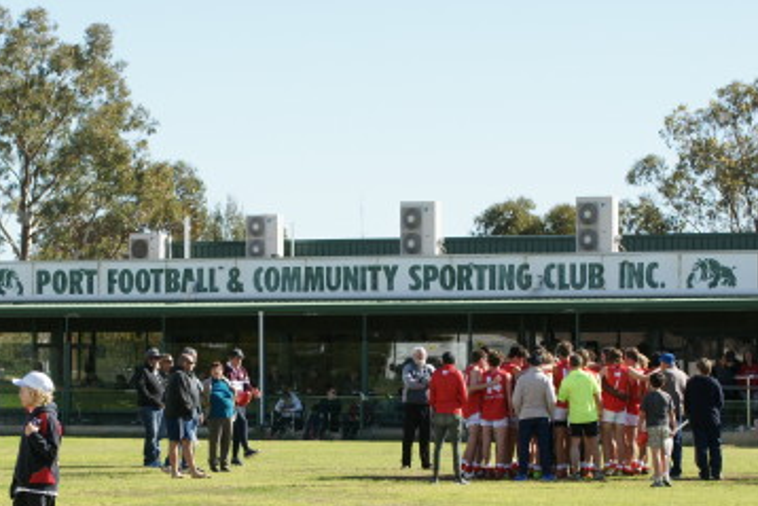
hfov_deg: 11.7
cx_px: 224
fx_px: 3707
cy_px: 421
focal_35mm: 176
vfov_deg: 7.8
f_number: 11
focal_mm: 70
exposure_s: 1/200
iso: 200
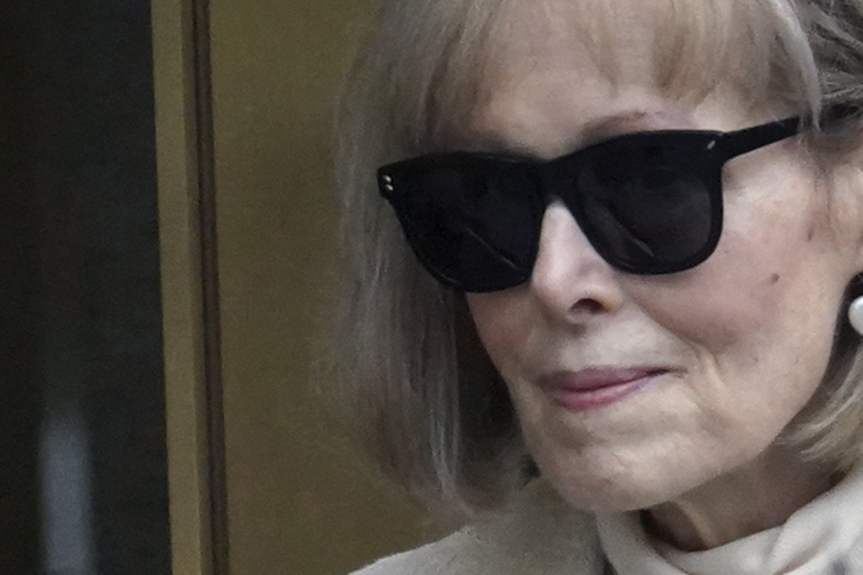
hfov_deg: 2.7
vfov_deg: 1.8
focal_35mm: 757
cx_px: 32
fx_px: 18147
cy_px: 857
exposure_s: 1/250
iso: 6400
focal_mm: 200
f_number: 22
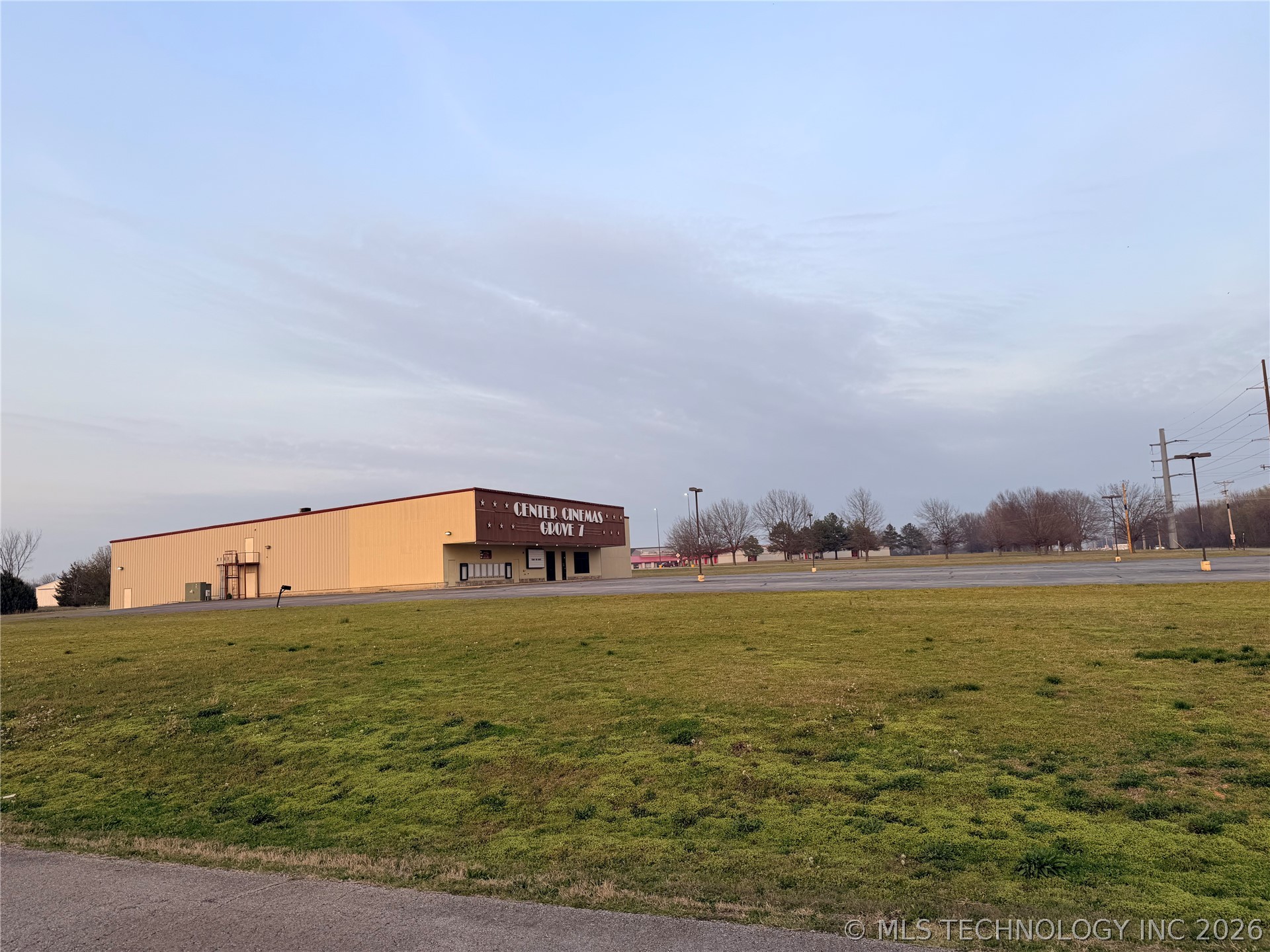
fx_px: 881
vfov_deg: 56.8
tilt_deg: +6.6
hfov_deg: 71.6
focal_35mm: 24
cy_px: 476
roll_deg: +2.7
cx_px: 635
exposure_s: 1/607
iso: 80
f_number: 1.78
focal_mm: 6.76
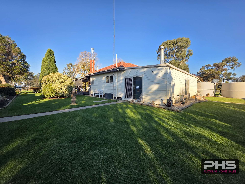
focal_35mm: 13
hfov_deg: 106.2
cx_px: 122
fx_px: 92
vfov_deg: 89.9
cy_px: 92
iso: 40
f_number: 1.9
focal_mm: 2.2
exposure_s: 1/1304
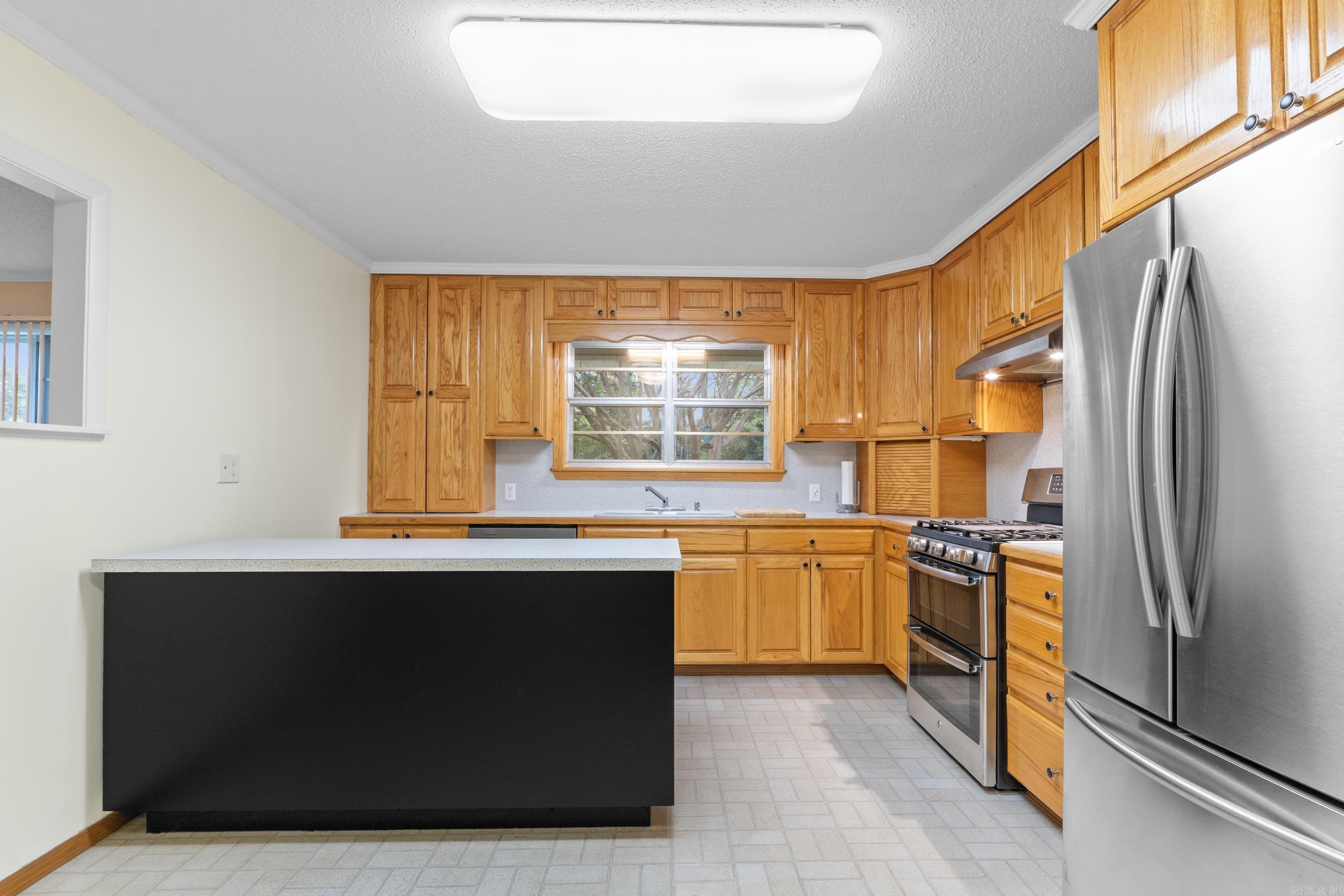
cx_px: 672
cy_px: 448
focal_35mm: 17
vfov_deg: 71.1
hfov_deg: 94.0
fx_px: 627
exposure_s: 1
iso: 200
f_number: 9
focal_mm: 11.2
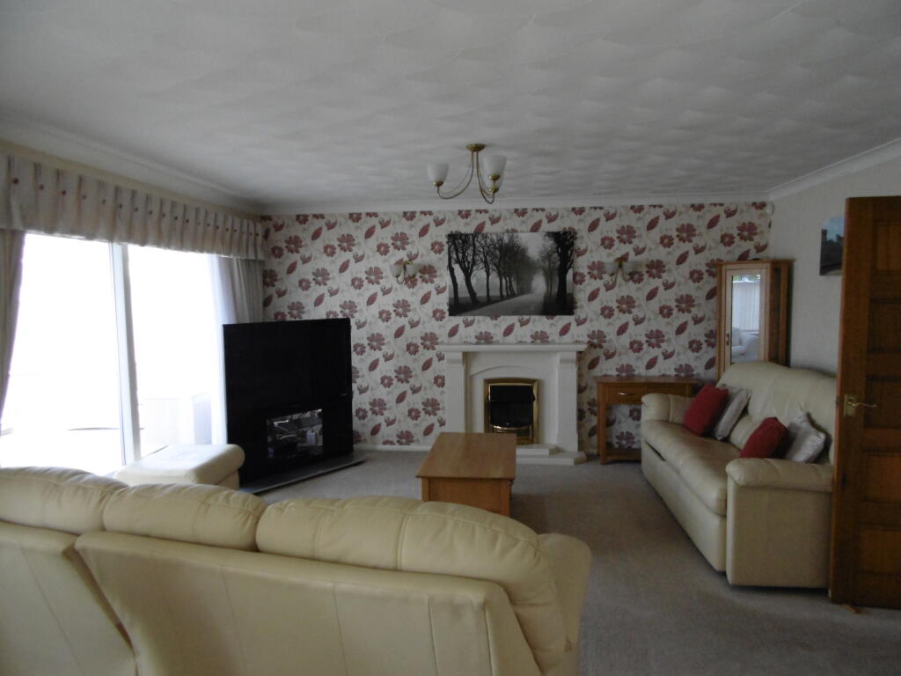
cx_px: 450
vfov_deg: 61.1
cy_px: 338
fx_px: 573
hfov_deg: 76.4
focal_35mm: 22
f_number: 3
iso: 320
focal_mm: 4
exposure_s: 1/60
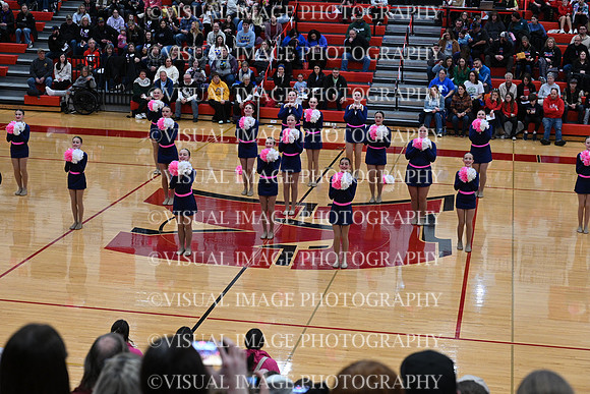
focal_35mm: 70
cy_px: 197
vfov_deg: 19.5
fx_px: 1147
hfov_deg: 28.8
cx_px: 295
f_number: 4
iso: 4000
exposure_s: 1/400
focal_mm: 70
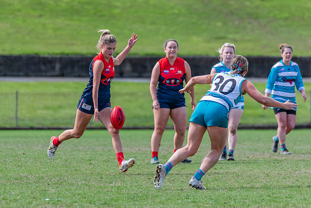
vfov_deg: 2.5
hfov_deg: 3.7
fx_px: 4757
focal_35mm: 551
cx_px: 88
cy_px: 87
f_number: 6
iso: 900
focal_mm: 380
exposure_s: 1/1600
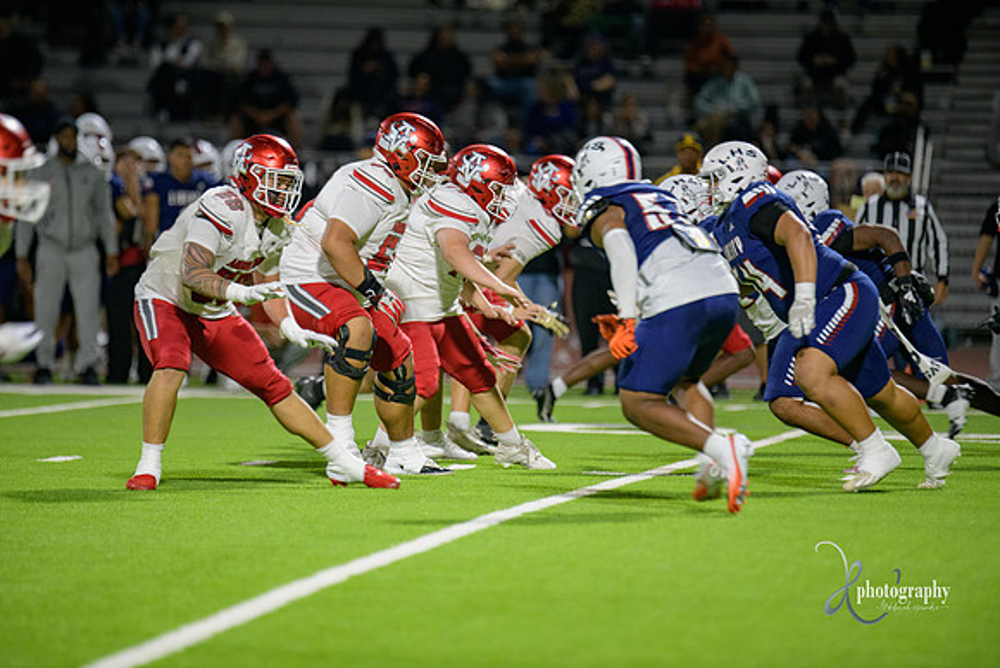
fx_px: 8335
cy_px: 334
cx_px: 500
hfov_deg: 6.9
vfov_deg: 4.6
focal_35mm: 300
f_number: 2.8
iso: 2000
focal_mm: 300
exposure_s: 1/250
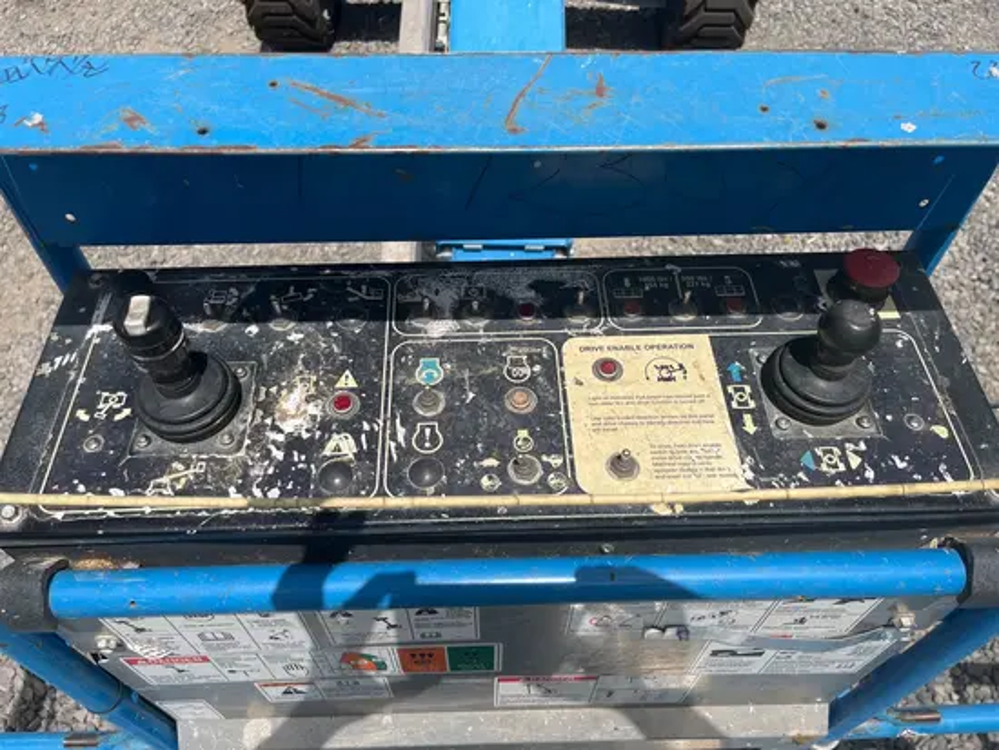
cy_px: 375
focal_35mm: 26
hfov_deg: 67.3
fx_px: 751
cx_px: 500
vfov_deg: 53.1
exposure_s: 1/4854
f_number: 1.6
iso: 50
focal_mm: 5.1
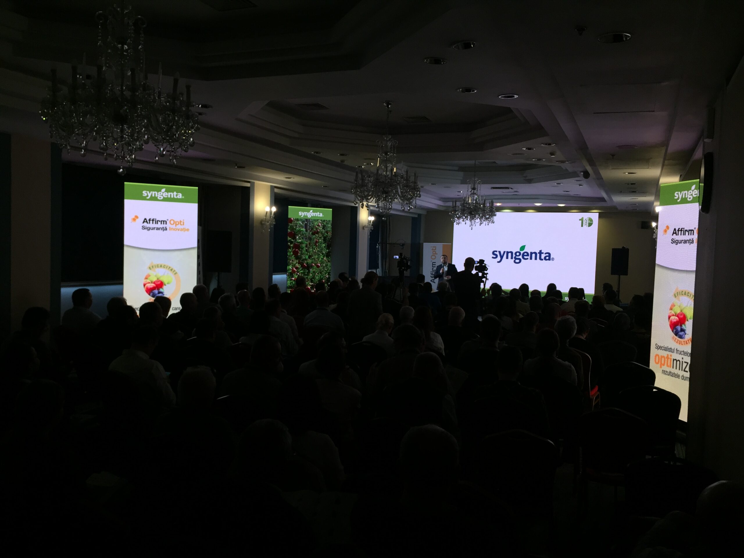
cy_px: 279
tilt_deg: -3.3
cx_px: 372
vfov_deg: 48.2
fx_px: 623
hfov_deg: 61.7
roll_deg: -0.9
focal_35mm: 29
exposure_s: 1/33
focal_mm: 4.15
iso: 32
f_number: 2.2
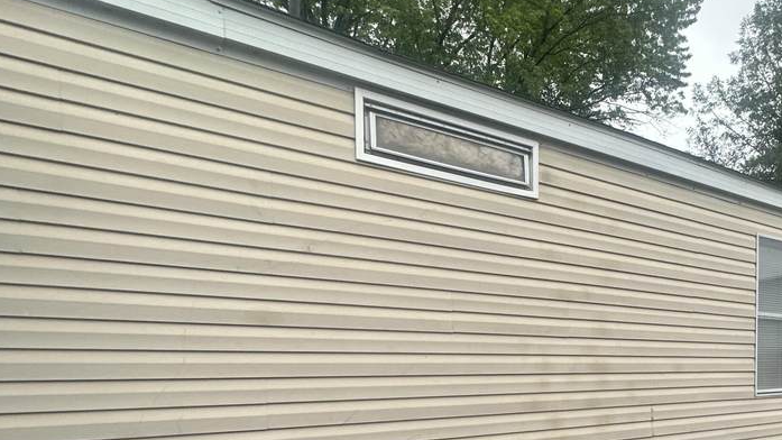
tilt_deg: -3.4
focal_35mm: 28
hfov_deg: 63.9
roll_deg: -0.3
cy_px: 396
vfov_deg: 38.6
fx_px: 581
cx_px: 587
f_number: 2.2
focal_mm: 2.22
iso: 40
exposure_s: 1/467
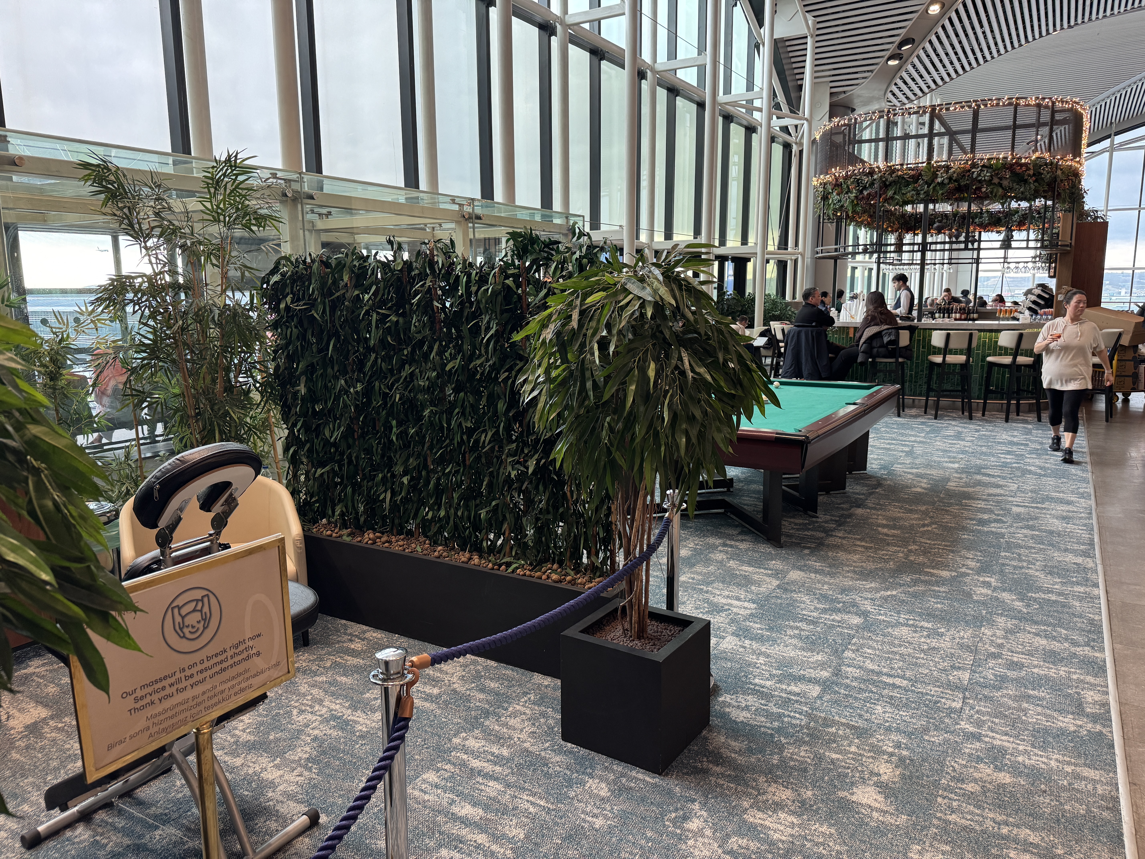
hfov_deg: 71.6
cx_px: 572
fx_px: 794
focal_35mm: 24
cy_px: 430
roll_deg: +0.4
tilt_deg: -9.7
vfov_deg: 56.8
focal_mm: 6.76
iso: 200
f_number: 1.78
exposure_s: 1/50
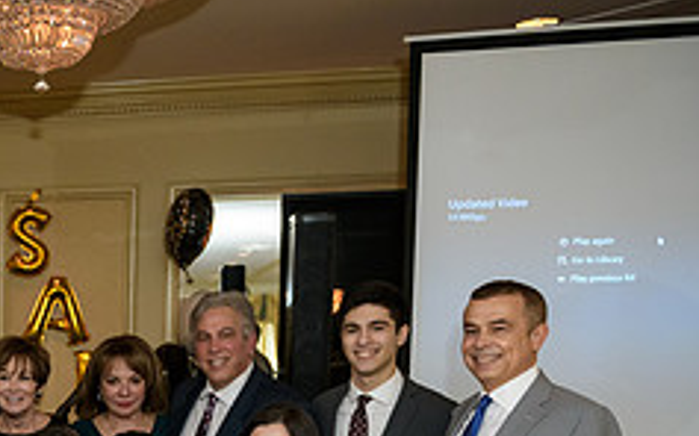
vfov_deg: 20.1
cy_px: 546
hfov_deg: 29.3
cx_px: -139
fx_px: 1143
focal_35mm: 60
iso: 1000
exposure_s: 1/125
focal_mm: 24
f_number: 3.2
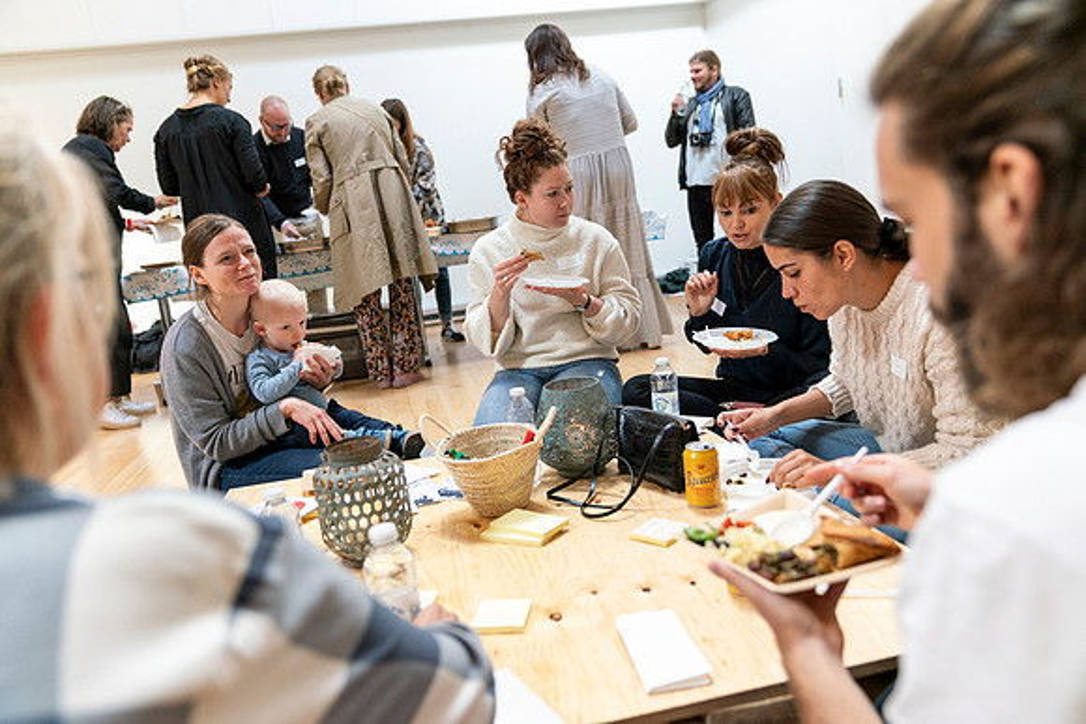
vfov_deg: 49.6
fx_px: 784
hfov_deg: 69.4
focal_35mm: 26
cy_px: 362
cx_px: 543
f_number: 2.8
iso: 2000
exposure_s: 1/160
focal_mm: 26
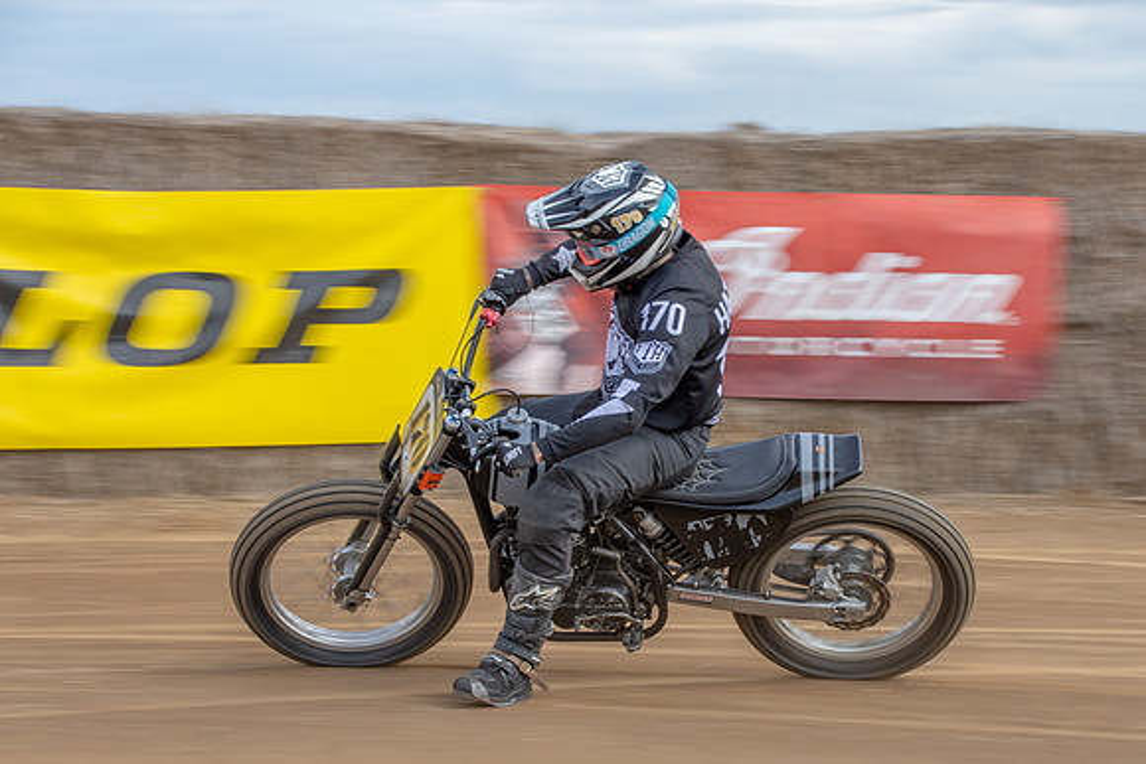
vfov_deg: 9.6
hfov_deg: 14.3
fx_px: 4561
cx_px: 626
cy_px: 418
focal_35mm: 143
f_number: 8
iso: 100
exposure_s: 1/100
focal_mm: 82
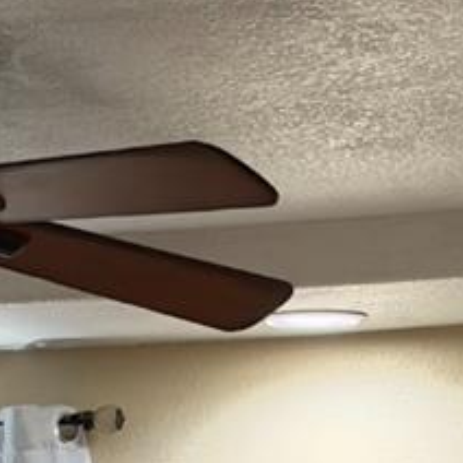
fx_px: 2270
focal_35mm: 150
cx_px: -1
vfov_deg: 10.7
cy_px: 923
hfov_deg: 11.5
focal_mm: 6.93
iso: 200
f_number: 1.8
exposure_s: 1/60
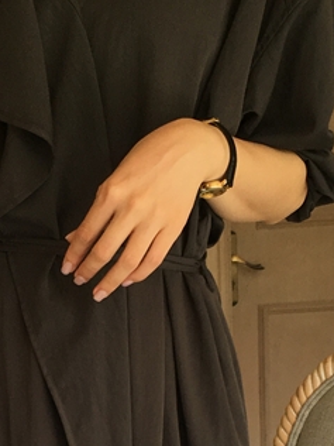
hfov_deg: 14.9
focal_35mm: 98
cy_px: 522
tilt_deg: -10.6
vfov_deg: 19.0
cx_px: 42
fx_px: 1261
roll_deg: +2.0
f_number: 2.2
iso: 32
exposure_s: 1/120
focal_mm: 4.15
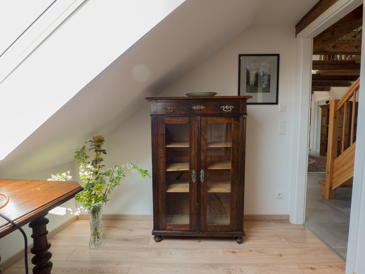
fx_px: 190
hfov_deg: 87.8
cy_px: 137
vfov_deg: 71.6
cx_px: 182
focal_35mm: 18
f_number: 7.1
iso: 200
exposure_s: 1/13
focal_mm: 9
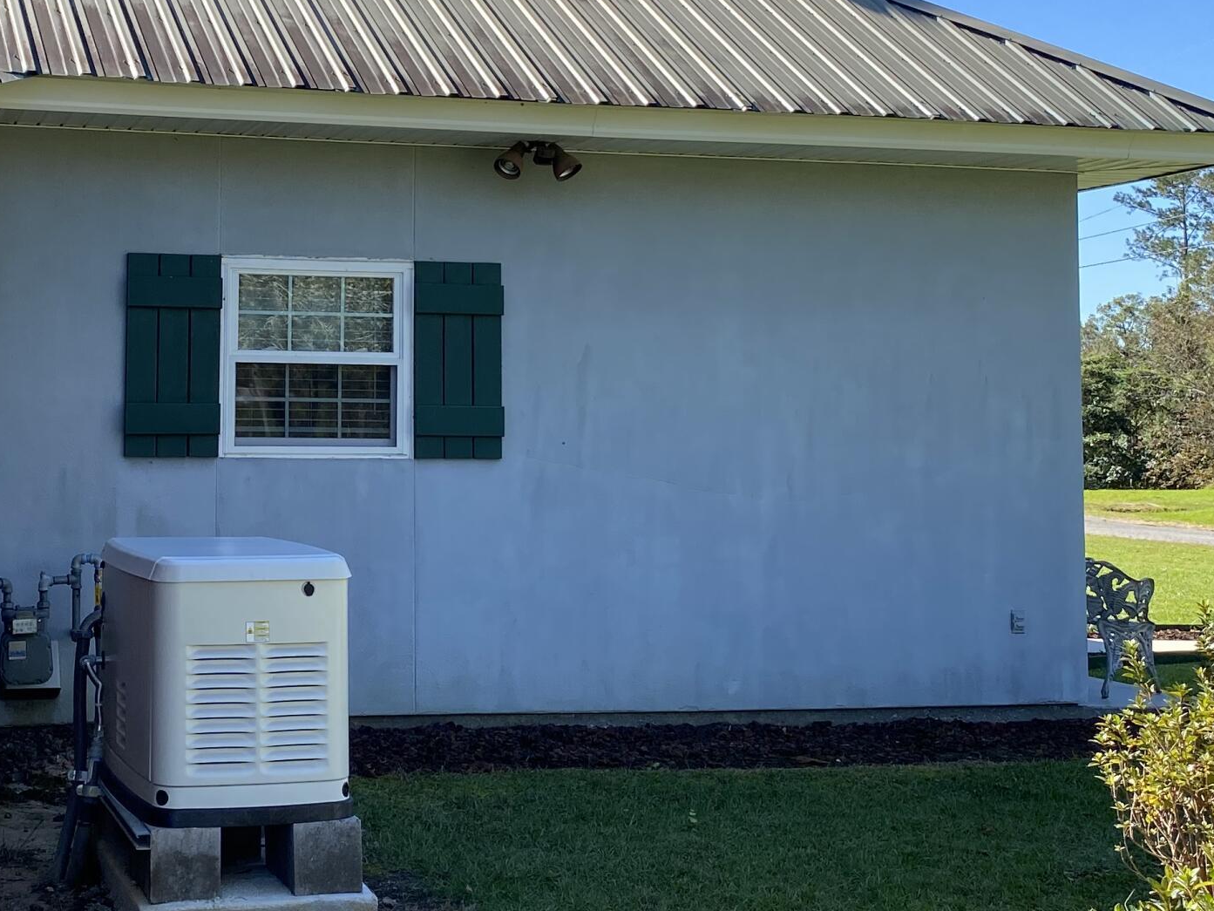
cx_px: 308
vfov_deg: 26.0
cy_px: 302
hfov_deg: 33.7
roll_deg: -1.6
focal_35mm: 56
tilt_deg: +1.4
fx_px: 1964
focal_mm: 4.25
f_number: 1.8
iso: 32
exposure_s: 1/1206
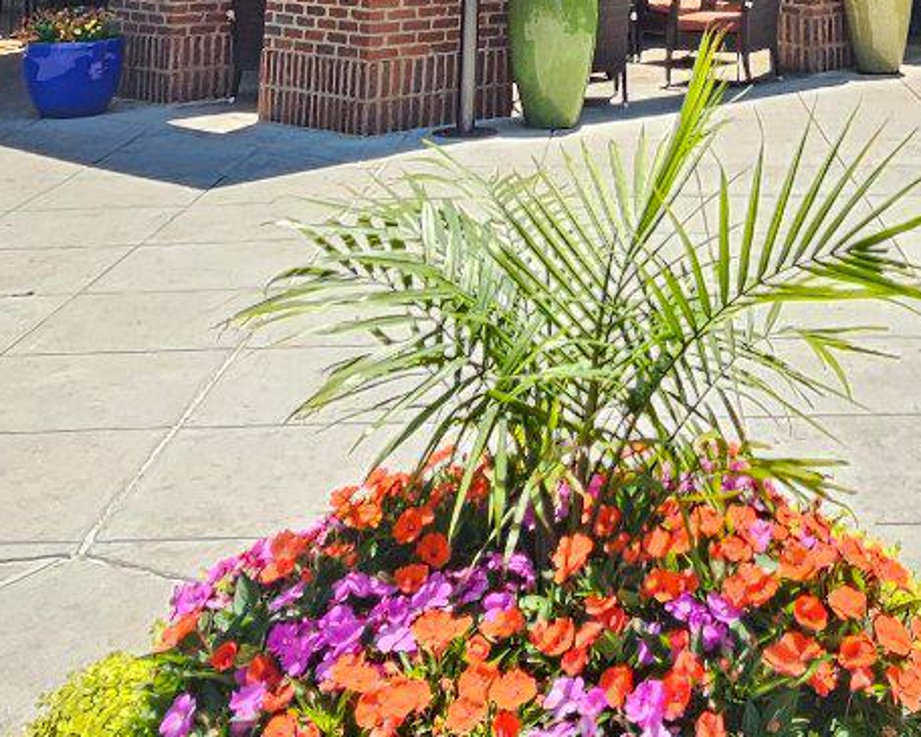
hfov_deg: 31.6
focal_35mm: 57
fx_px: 1554
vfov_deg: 22.2
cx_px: 806
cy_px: -361
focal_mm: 2.2
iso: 50
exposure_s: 1/439
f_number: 2.2
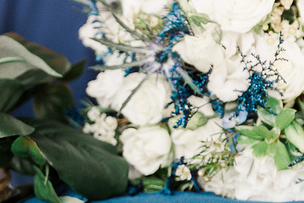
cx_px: 8
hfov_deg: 10.6
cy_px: -25
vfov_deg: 7.1
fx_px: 1630
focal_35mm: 193
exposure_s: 1/500
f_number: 2.8
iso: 640
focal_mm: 48
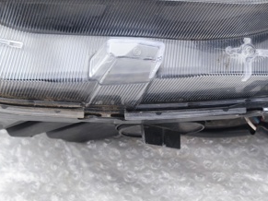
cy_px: 133
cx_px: 193
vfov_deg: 19.1
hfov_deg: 25.1
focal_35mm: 77
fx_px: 596
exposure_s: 1/524
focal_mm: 5.35
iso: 250
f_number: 1.7
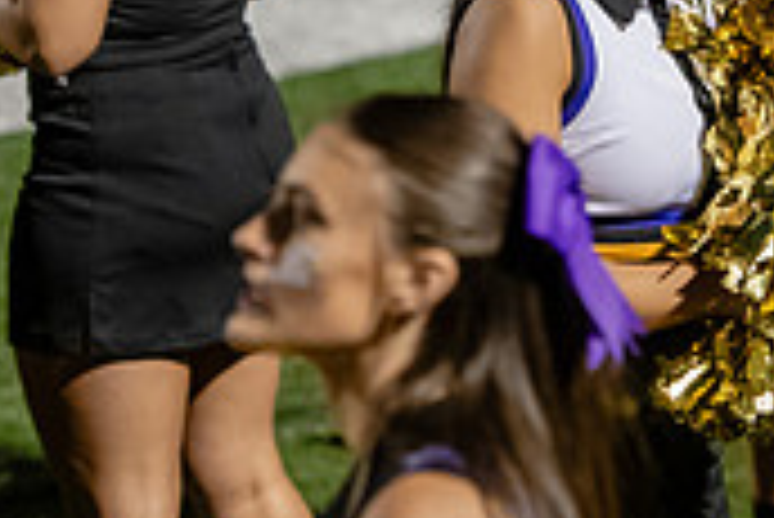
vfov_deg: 3.5
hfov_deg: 5.3
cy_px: -56
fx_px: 8435
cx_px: 495
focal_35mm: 392
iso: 4000
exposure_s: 1/500
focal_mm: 116
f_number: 3.2
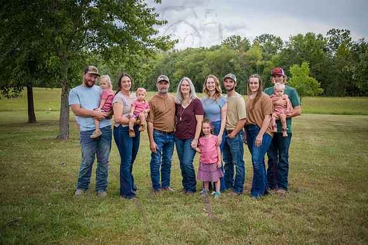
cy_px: 122
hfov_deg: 50.7
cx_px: 184
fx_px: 389
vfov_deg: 35.1
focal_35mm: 38
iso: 400
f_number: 5.6
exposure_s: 1/500
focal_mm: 38
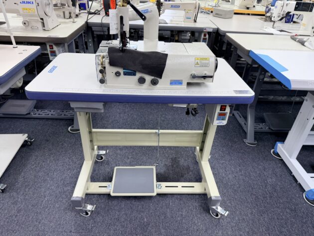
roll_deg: -2.2
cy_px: 118
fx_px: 218
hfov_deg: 71.6
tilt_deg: -33.8
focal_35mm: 24
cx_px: 157
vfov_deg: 56.8
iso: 80
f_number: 1.78
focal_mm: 6.76
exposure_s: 1/120
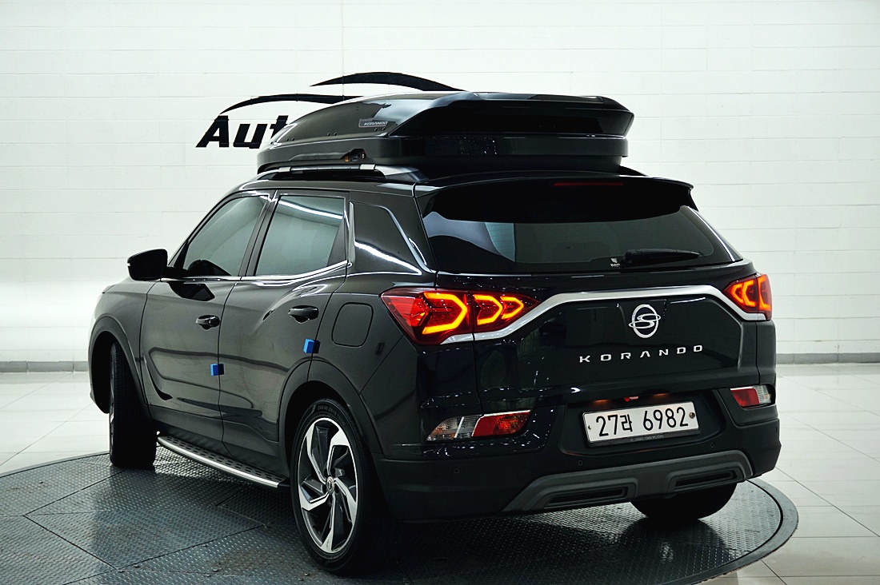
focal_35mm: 54
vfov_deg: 25.0
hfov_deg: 36.9
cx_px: 440
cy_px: 292
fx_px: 1319
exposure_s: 1/60
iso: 250
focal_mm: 36
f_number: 5.6
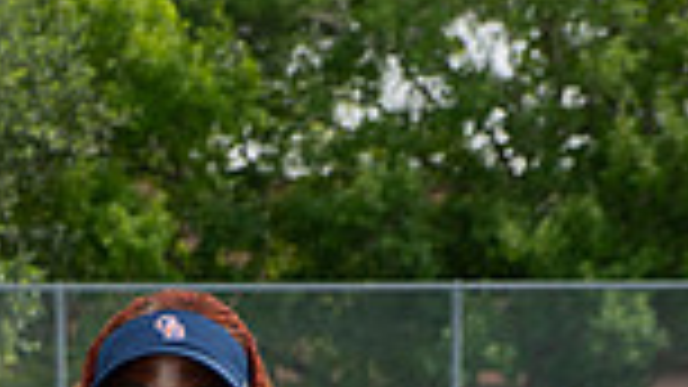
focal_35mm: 148
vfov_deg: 7.5
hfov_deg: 14.4
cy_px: 1004
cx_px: 108
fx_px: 2699
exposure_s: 1/400
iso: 100
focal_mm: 48
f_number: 5.6
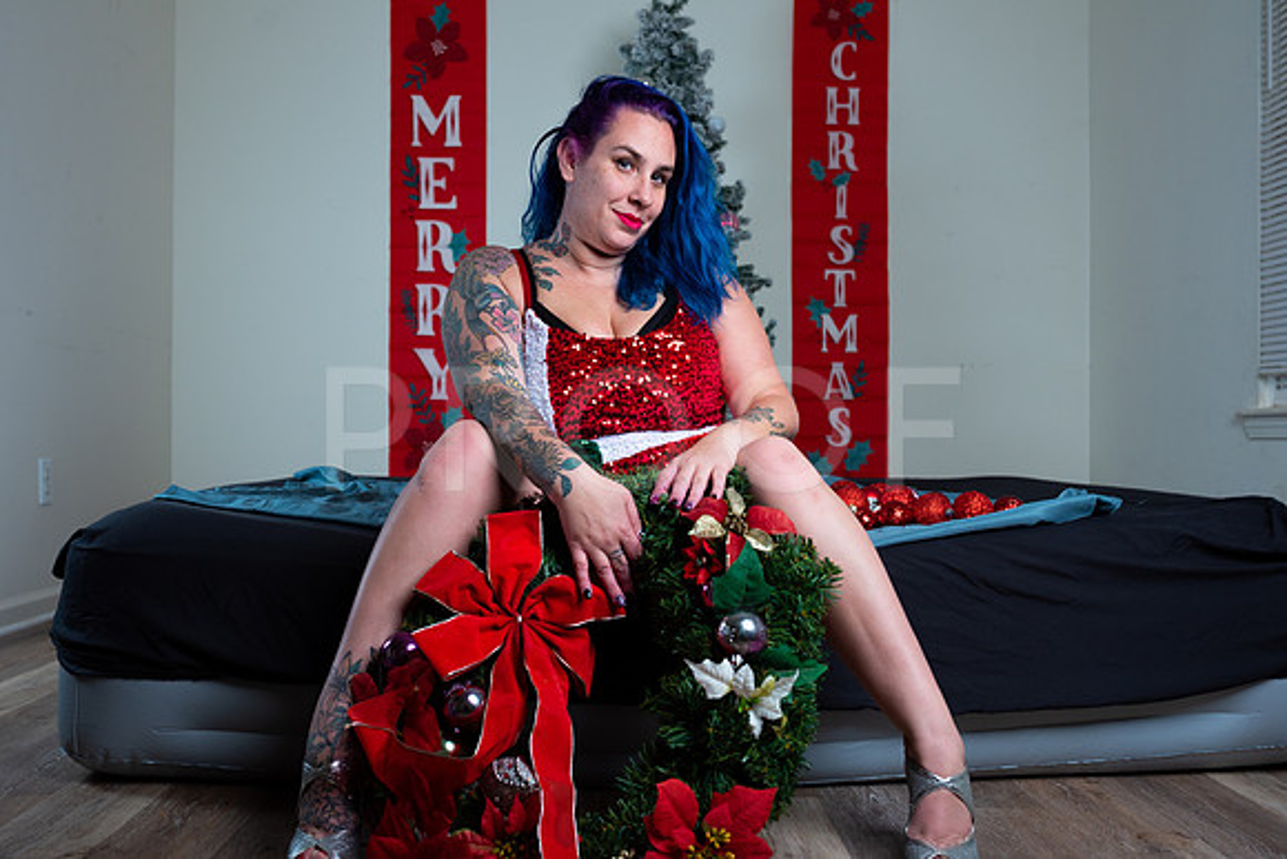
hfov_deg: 54.4
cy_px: 430
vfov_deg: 37.9
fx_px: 1251
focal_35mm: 35
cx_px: 644
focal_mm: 35
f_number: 5
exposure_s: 1/640
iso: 400
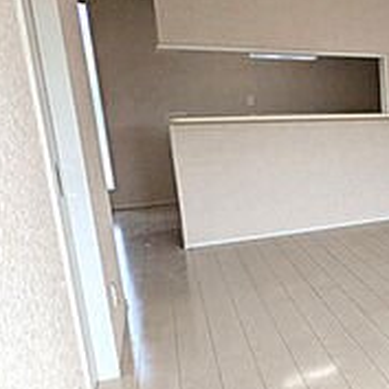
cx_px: 547
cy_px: 196
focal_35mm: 42
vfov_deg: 40.0
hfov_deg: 29.2
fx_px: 534
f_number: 2.2
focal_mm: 1.83
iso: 50
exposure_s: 1/219
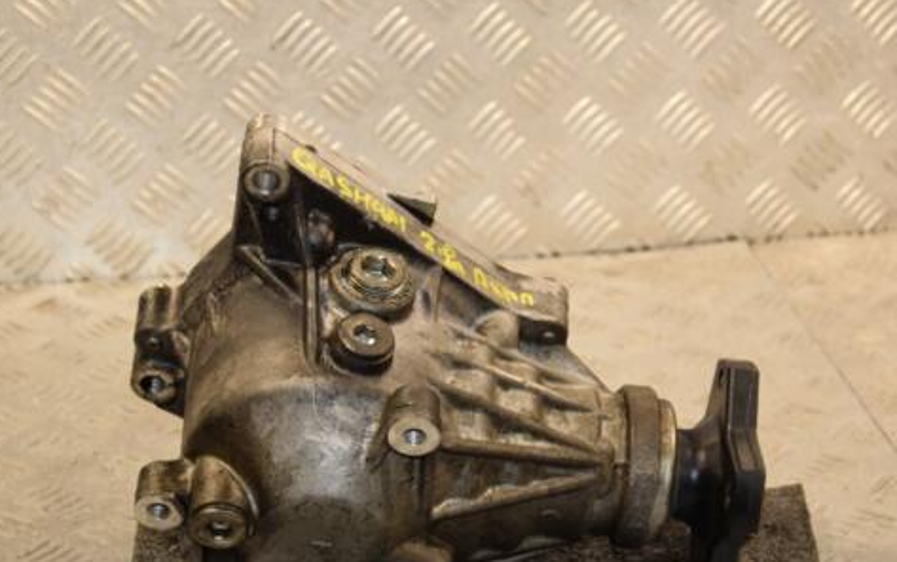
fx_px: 2372
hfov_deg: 21.4
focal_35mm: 97
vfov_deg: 13.5
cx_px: 419
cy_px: 368
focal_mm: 50
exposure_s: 1/200
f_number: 5
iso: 800
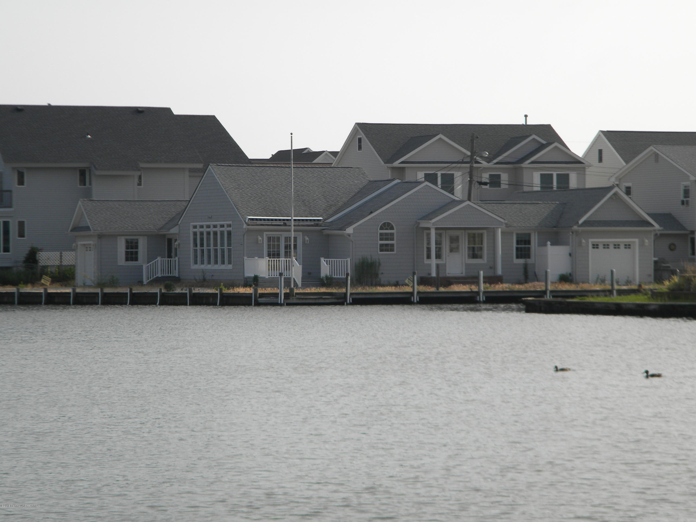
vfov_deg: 10.0
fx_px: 2976
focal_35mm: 148
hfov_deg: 13.3
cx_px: 348
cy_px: 261
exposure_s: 1/700
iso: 80
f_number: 5
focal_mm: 26.8
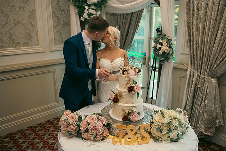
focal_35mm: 29
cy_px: 76
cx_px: 113
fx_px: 182
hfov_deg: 63.6
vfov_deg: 45.0
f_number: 3.5
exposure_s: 1/160
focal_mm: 29
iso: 800
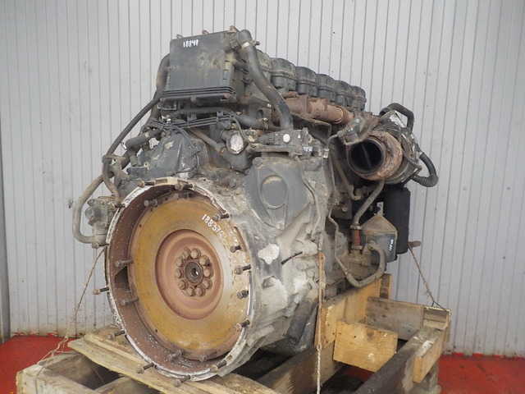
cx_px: 262
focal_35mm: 30
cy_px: 197
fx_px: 455
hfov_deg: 60.0
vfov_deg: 46.8
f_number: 3.3
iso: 400
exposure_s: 1/25
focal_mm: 4.1
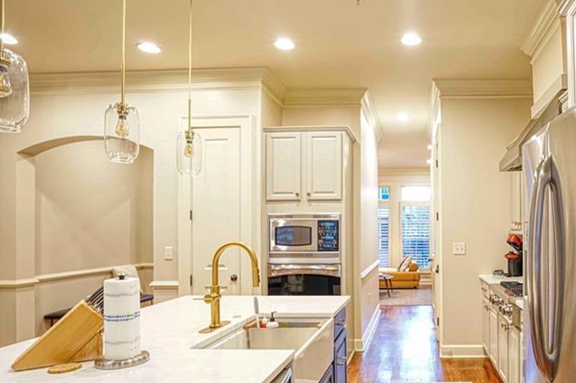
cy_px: 220
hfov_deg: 68.1
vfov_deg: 51.0
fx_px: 400
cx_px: 412
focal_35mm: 25
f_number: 4
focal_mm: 16
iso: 100
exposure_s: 1/1.6
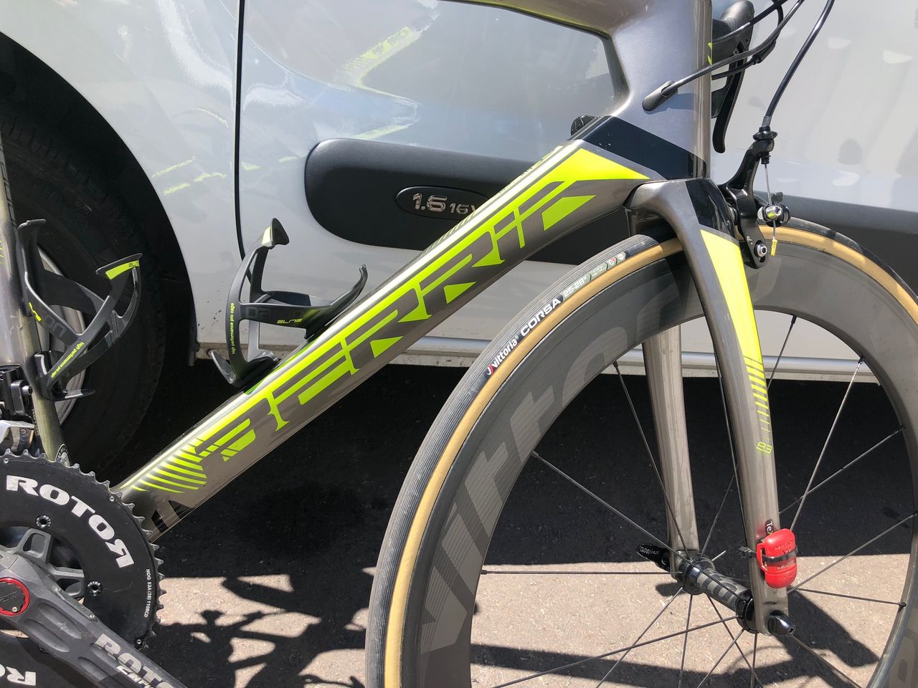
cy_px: 344
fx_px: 743
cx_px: 459
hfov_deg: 63.4
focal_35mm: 28
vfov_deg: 49.7
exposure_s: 1/800
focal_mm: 3.99
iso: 20
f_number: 1.8
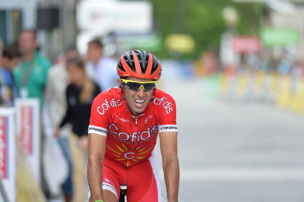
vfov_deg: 4.6
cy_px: 101
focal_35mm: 300
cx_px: 152
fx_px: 2531
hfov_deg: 6.9
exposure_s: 1/2000
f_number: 4
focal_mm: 300
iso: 1800
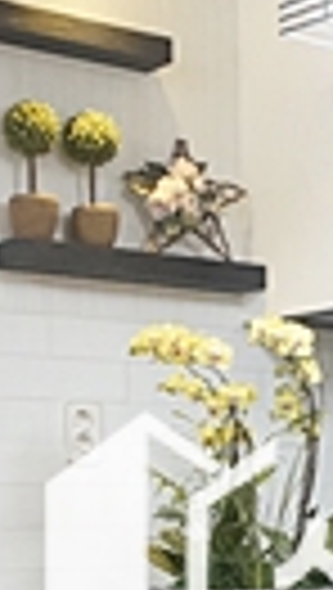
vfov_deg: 21.8
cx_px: 598
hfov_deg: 11.7
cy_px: 509
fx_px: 1502
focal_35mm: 96
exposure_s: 1/20
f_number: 9
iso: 800
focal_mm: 10
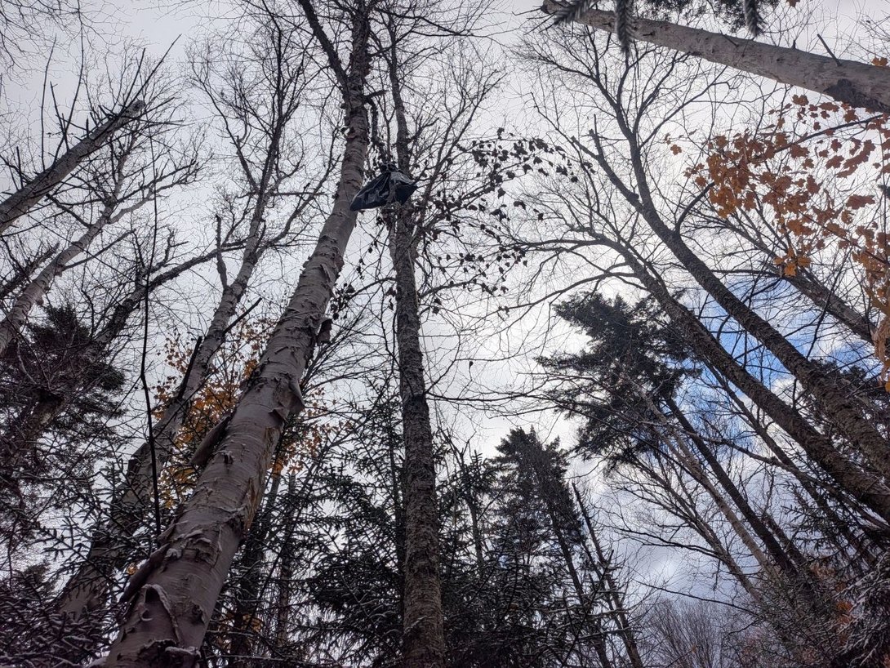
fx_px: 617
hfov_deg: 71.6
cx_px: 445
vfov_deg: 56.8
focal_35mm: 24
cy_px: 334
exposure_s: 1/4255
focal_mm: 4.53
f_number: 1.7
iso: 29
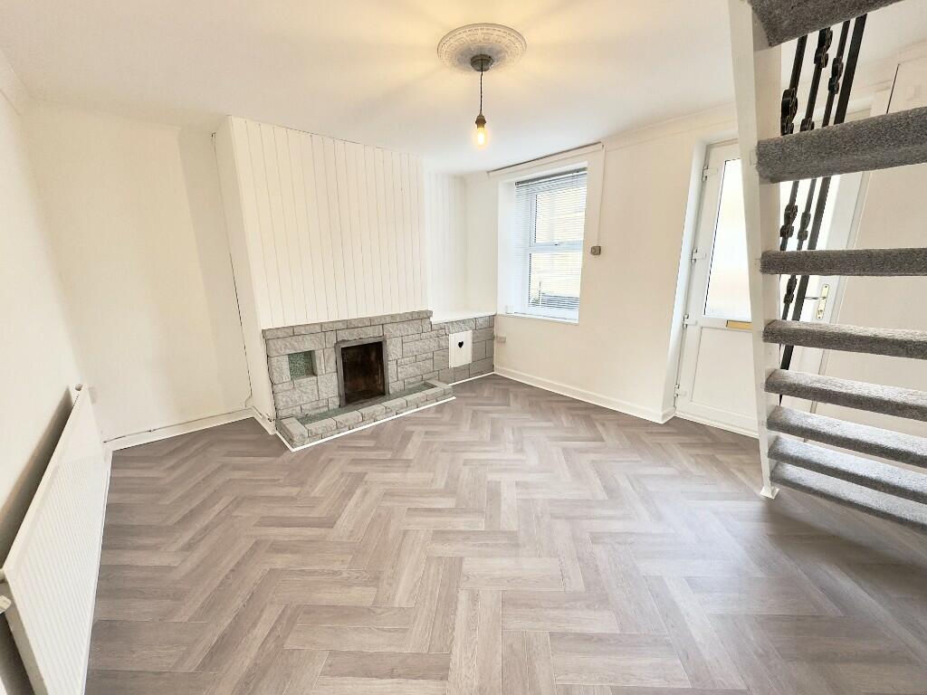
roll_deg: +0.6
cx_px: 464
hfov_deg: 102.1
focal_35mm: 14
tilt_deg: -12.7
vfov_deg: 85.7
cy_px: 348
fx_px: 375
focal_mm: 2.22
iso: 125
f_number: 2.2
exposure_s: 1/99
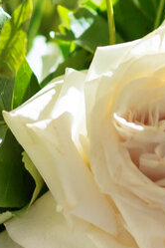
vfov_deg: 5.7
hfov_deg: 3.8
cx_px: 171
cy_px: 251
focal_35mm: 361
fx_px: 2482
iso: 500
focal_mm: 50
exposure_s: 1/1000
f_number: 2
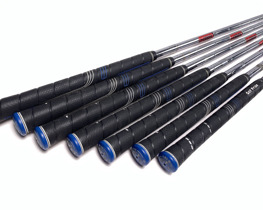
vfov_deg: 51.5
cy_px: 103
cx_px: 121
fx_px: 218
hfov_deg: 62.1
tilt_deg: -57.0
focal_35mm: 28
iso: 32
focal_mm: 4.25
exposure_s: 1/120
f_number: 1.8
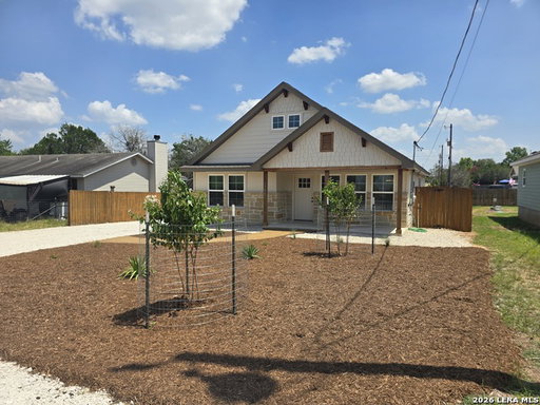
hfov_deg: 73.9
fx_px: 359
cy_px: 202
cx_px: 270
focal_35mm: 23
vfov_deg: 58.9
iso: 12
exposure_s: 1/873
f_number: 1.7
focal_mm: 6.3
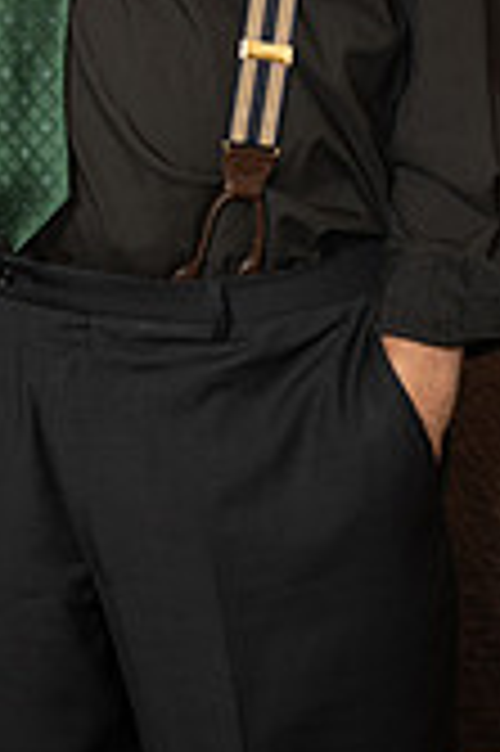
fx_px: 3298
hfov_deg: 8.6
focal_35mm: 158
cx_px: -86
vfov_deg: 12.8
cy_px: -9
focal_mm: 58.5
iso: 1000
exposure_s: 1/160
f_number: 2.8
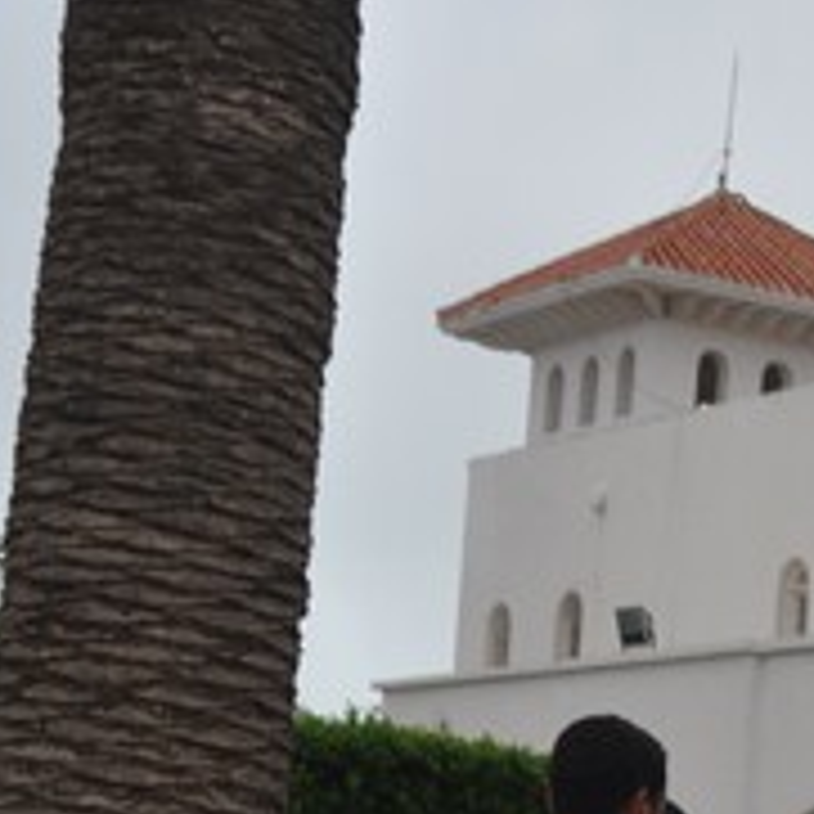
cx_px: 1219
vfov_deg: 13.7
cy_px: 735
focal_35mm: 126
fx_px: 3352
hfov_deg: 13.1
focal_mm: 28
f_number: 7.1
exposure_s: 1/200
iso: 200
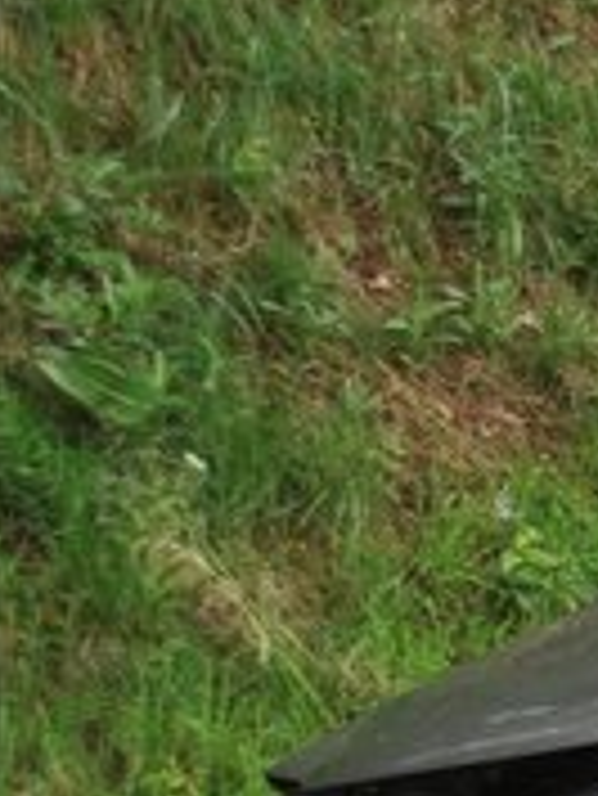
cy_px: 454
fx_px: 3538
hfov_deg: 8.8
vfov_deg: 12.8
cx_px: 1443
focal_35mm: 154
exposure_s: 1/125
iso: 160
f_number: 5.6
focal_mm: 29
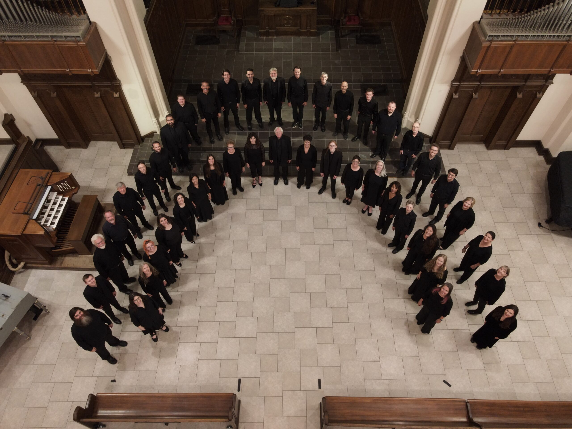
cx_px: 286
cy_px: 214
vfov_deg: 56.8
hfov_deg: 71.6
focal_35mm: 24
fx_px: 397
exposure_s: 1/8
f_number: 2.8
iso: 340
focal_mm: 4.5
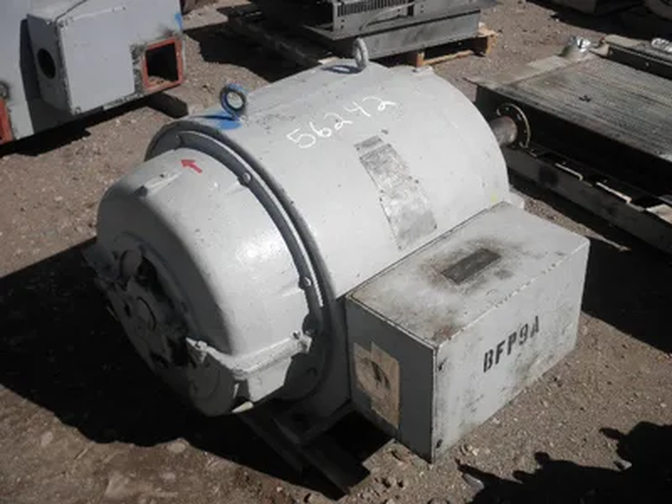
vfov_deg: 32.9
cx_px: 336
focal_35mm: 44
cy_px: 252
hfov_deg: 42.9
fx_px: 854
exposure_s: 1/200
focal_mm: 7.9
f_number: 9.6
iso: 64
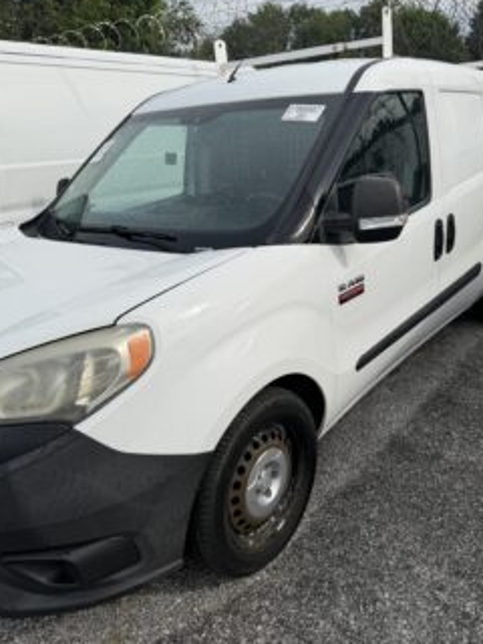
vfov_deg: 63.4
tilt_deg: -19.8
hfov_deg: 49.6
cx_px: 274
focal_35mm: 28
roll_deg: +2.5
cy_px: 315
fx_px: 521
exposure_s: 1/4673
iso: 80
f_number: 1.78
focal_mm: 6.76
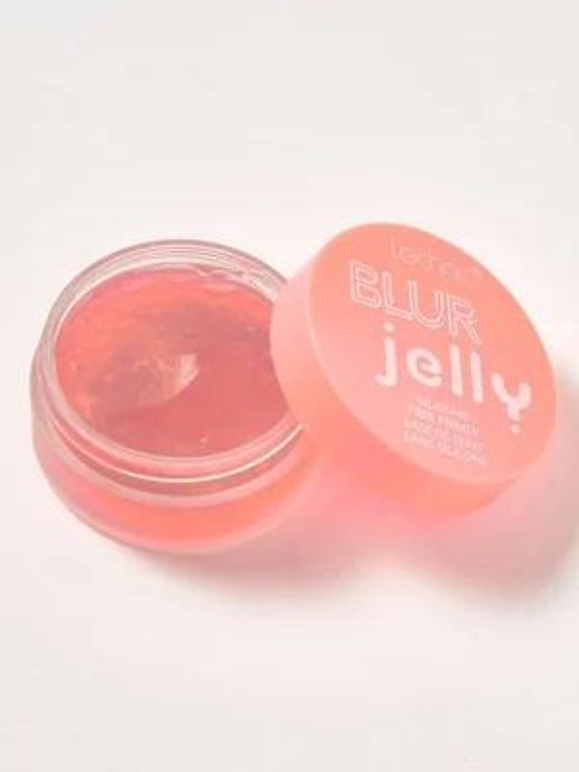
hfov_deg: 54.9
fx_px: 558
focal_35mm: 25
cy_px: 386
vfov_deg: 69.4
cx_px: 290
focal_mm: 4.5
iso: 125
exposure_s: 1/320
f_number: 3.7
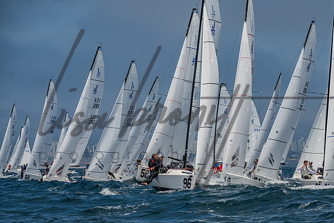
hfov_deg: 10.7
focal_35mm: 192
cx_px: 206
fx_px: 1778
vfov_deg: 7.2
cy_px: 136
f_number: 6.3
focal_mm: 155
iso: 400
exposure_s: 1/2500
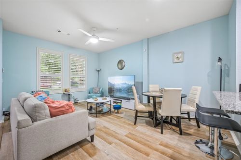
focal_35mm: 14
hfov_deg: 104.3
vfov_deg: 81.2
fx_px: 94
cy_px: 80
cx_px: 120
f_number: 9
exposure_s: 1/5
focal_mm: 14
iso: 250
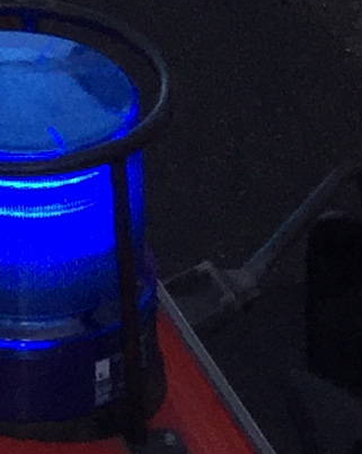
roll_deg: +0.7
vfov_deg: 6.9
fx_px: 3084
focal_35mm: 230
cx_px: -343
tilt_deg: -3.0
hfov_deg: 6.5
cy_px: -1242
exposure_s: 1/542
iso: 32
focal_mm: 4.15
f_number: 2.2
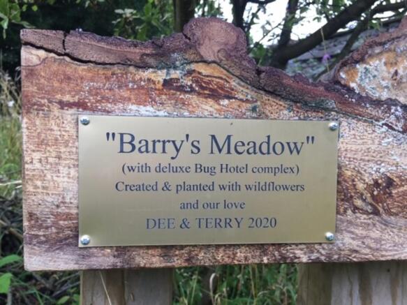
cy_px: 152
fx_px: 341
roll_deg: -1.1
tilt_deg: -1.8
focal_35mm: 29
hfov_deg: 61.7
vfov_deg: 48.2
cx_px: 204
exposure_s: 1/100
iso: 40
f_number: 2.2
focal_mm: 4.15
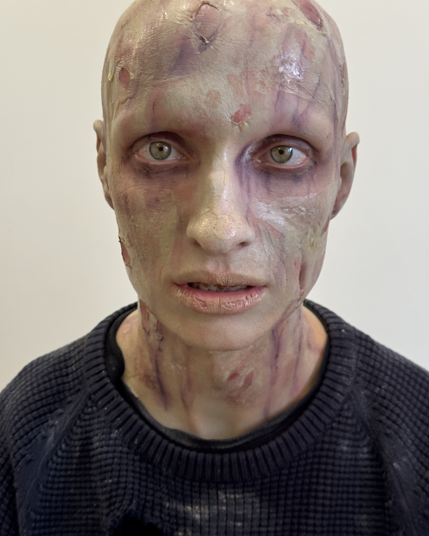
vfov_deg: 36.7
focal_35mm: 51
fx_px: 809
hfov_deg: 29.7
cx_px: 215
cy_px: 260
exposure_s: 1/50
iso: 100
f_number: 1.78
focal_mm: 6.76
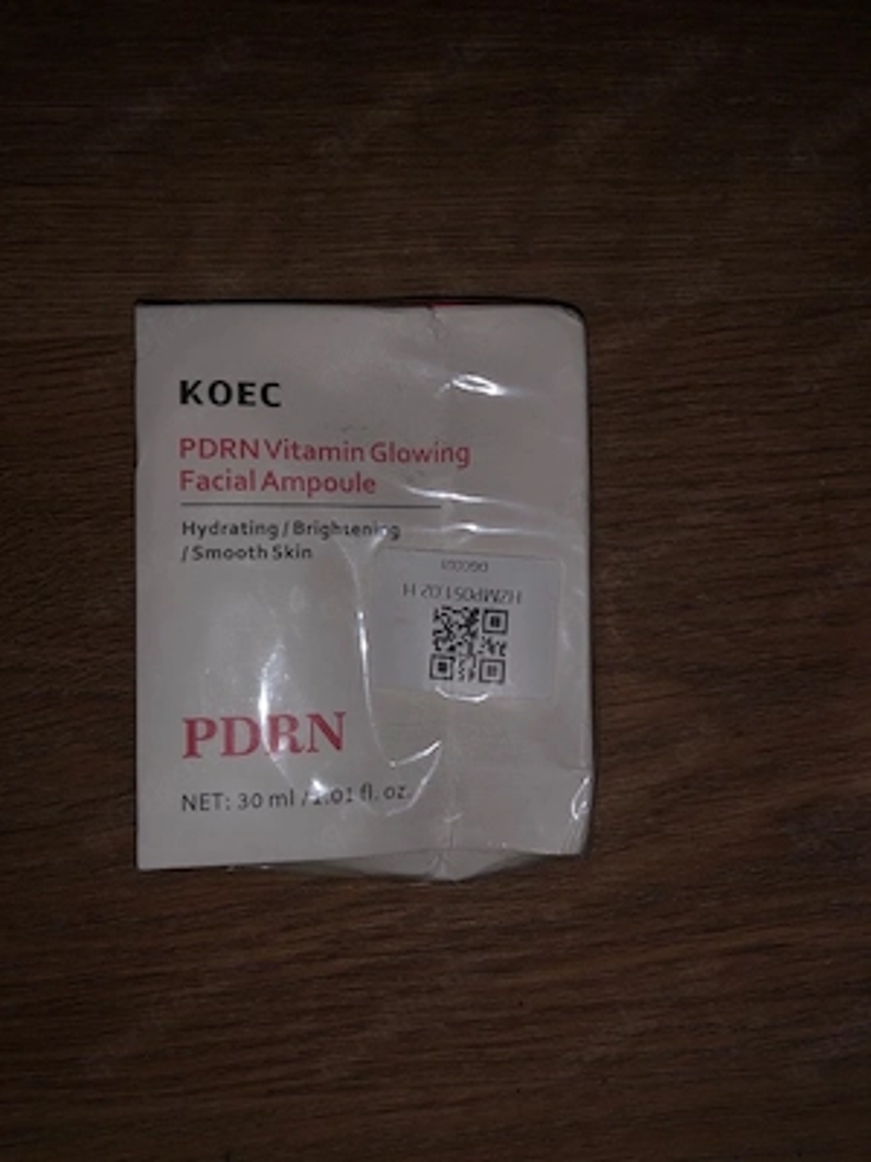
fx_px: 939
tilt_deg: -86.4
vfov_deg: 63.4
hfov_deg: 49.7
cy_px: 581
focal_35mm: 28
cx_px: 436
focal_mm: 4
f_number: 1.8
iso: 20
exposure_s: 1/42
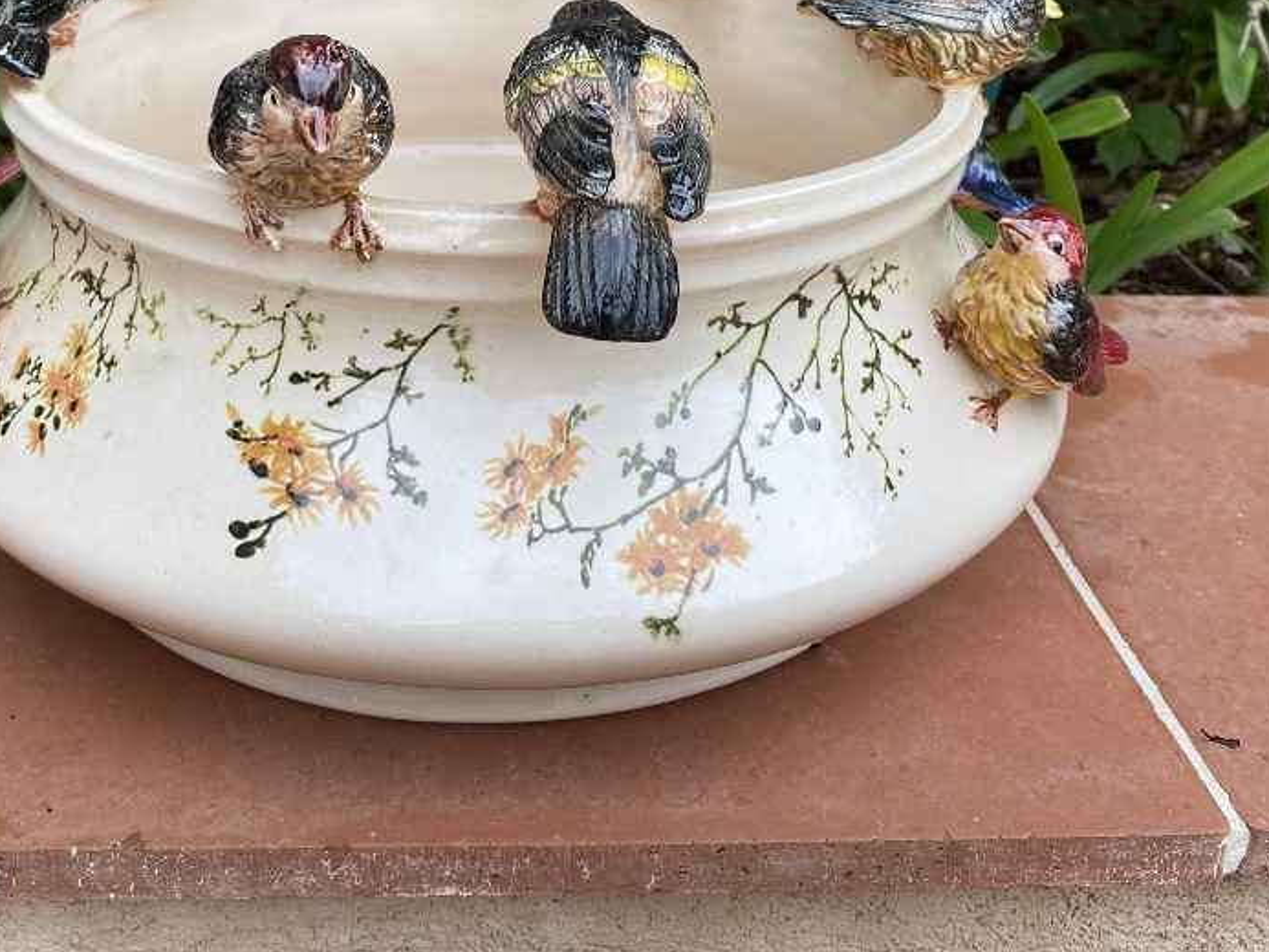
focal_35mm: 45
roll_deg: -2.8
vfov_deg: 31.1
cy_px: 139
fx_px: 1650
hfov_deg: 41.9
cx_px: 533
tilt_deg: -18.0
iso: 32
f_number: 1.8
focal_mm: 4.25
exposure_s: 1/171
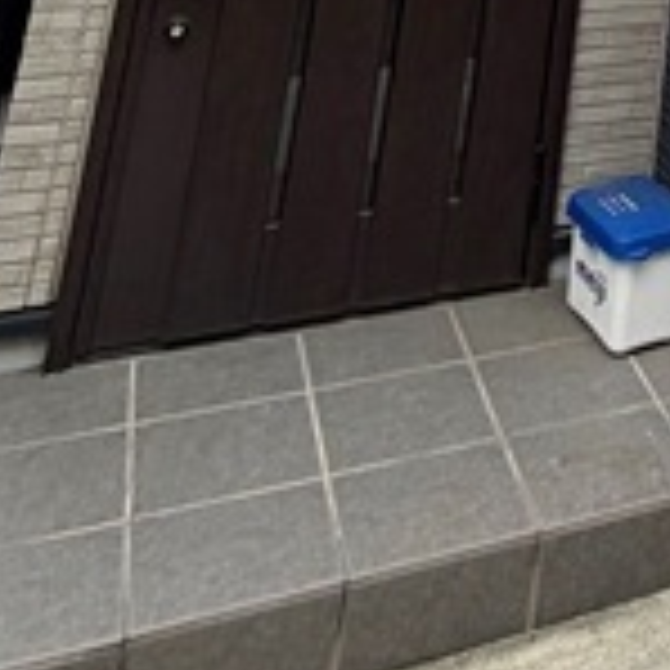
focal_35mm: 63
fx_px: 1380
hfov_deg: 23.0
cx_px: 953
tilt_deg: +15.7
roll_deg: -2.7
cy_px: -715
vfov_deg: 17.7
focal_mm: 2.22
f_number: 2.2
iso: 64
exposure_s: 1/502
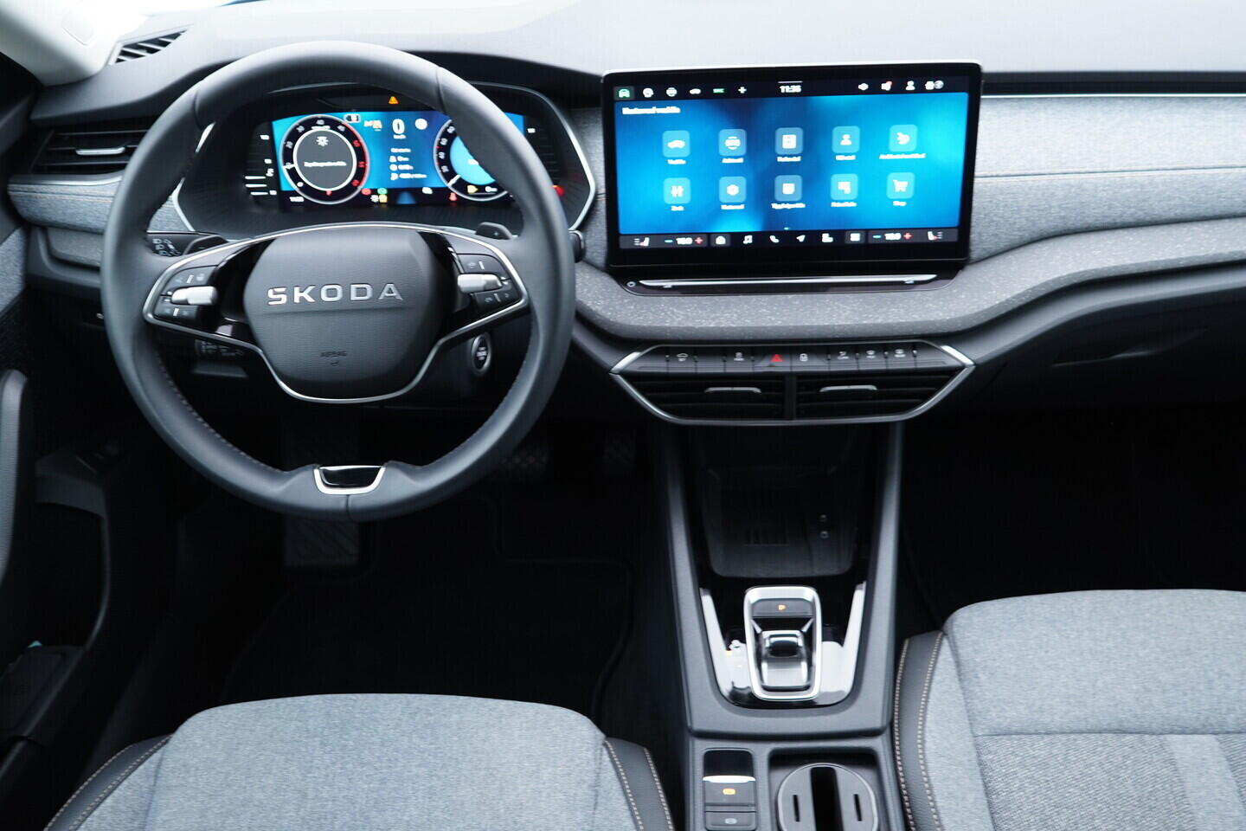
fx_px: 1246
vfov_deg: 36.9
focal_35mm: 36
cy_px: 416
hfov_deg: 53.1
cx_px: 623
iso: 500
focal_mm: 24
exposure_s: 1/40
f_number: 2.8
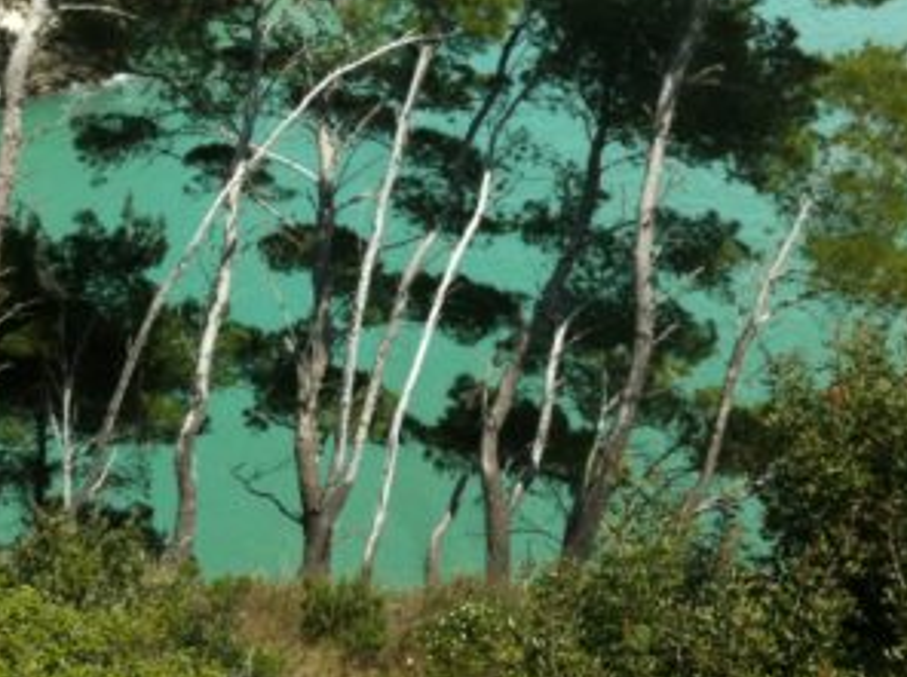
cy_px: -3
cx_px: 267
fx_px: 1857
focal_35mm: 71
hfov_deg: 27.2
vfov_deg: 20.0
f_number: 2.8
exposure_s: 1/133
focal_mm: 3.85
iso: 80
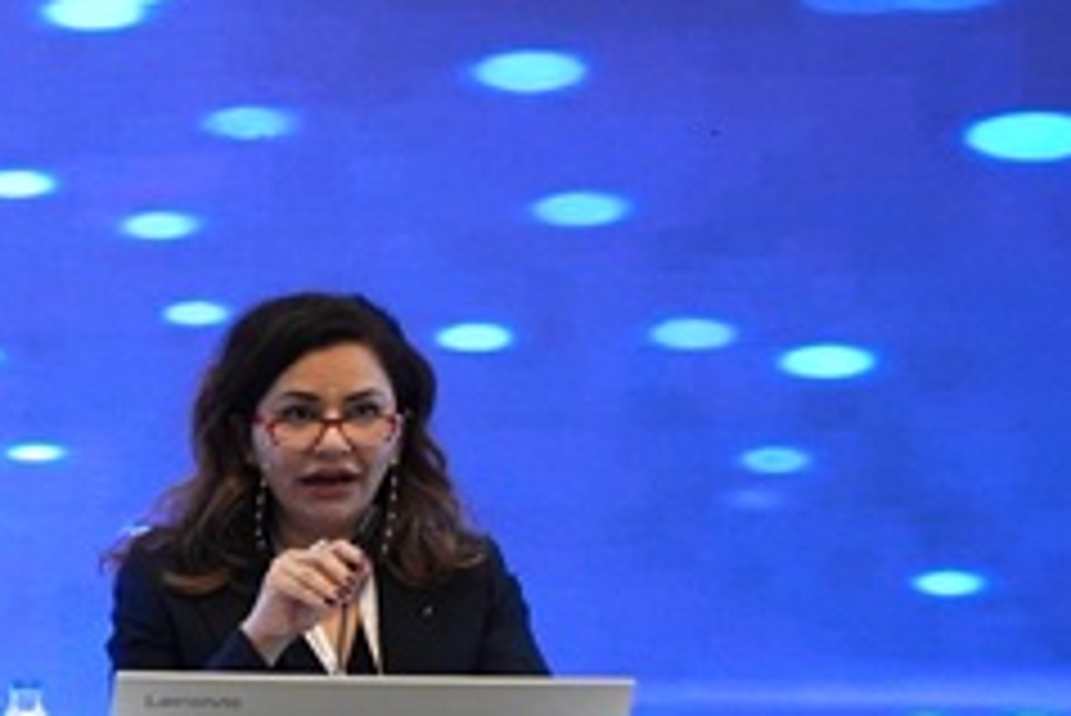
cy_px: 707
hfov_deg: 6.8
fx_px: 8751
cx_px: -837
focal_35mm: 294
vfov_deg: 4.7
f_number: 3.2
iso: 3200
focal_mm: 70
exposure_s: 1/125
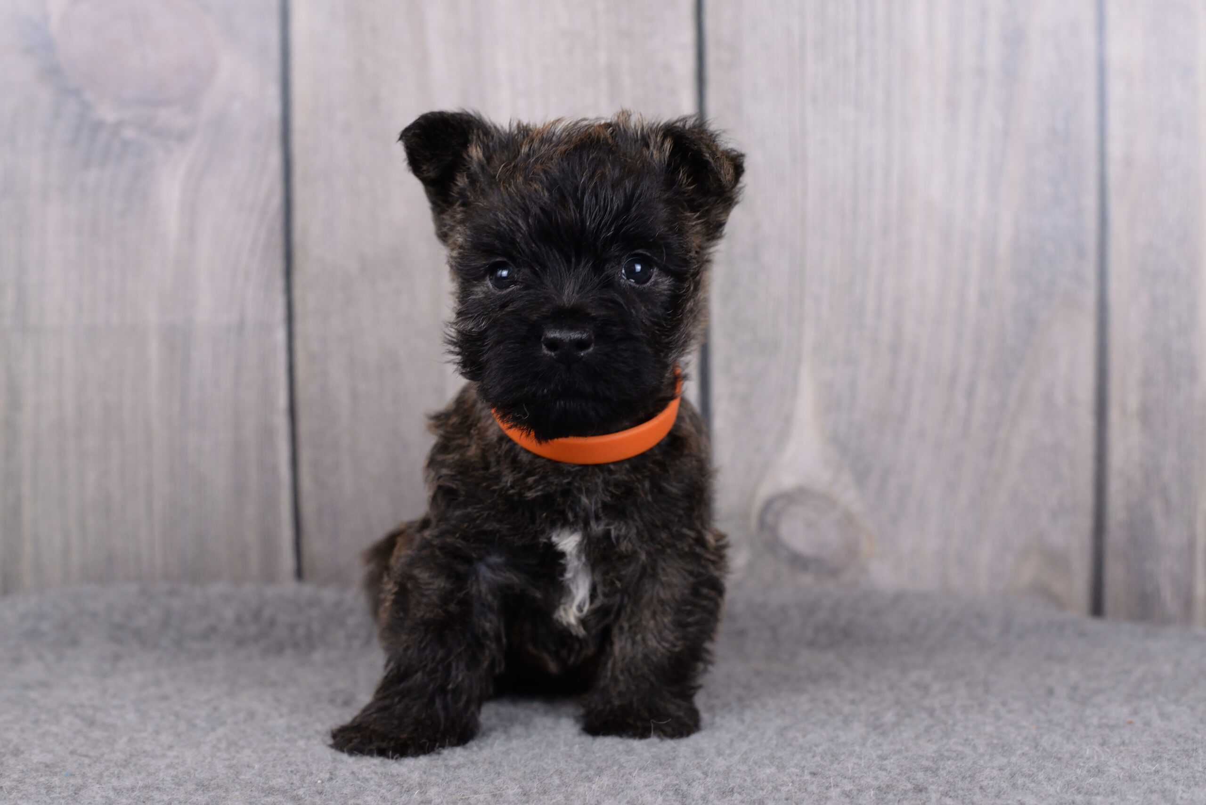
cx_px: 603
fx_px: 1676
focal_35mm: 50
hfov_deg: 39.6
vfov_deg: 27.0
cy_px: 402
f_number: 5.6
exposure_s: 1/100
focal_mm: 50
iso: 1600
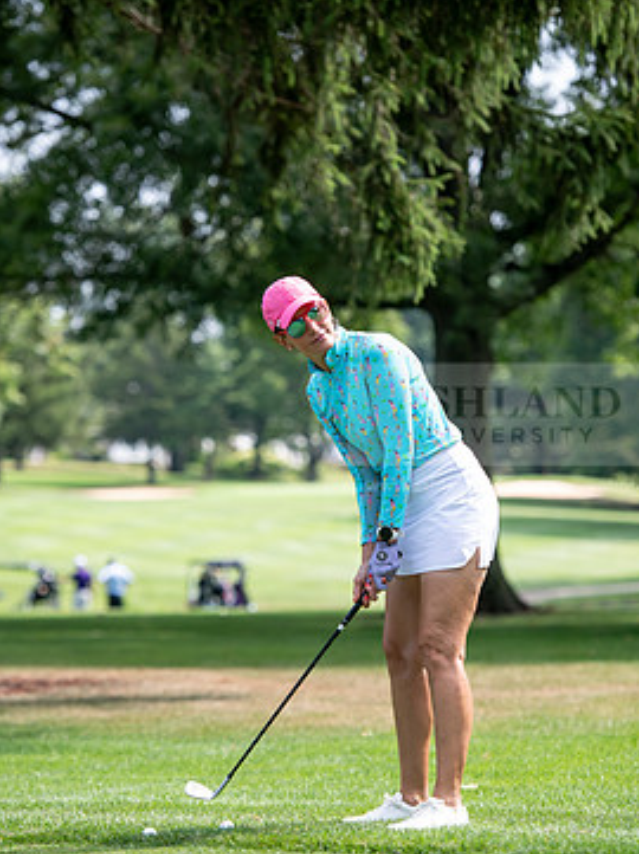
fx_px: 3994
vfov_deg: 12.2
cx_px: 310
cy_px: 511
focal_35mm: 162
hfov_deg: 9.1
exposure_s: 1/1000
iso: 250
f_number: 3.5
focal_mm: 135
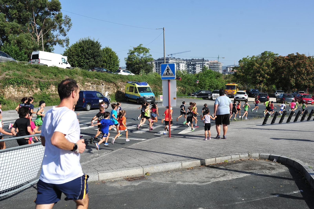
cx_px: 157
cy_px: 104
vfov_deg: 37.8
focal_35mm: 35
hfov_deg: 54.5
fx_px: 305
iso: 160
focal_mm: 35
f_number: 5.6
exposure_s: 1/800
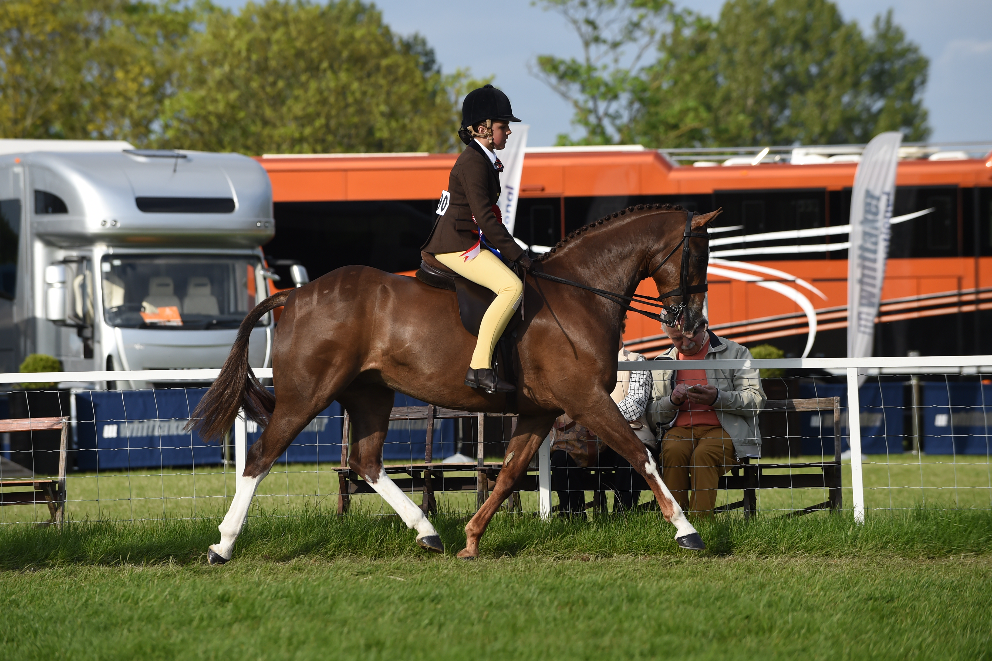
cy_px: 331
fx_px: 5538
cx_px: 495
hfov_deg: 10.2
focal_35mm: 201
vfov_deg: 6.8
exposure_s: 1/2500
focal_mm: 200
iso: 640
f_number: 5.6
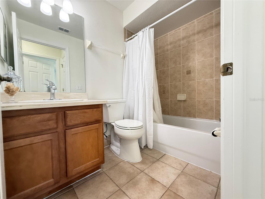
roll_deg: +0.9
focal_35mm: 14
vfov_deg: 85.7
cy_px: 100
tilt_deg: +0.7
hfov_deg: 102.1
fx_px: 107
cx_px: 132
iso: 400
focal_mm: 2.22
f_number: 2.2
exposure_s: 1/60
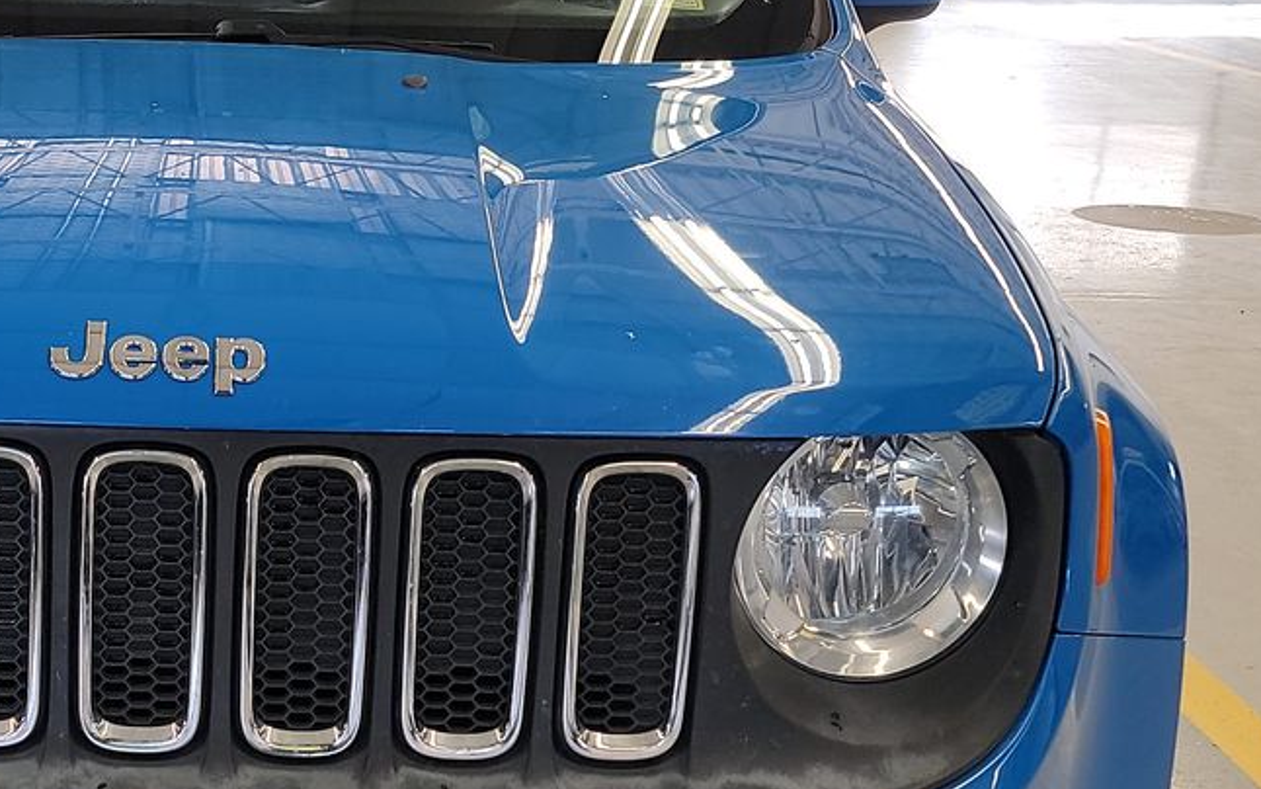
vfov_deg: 20.6
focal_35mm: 63
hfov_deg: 31.3
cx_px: 191
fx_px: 2165
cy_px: 430
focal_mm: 6.7
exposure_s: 1/59
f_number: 1.8
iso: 123
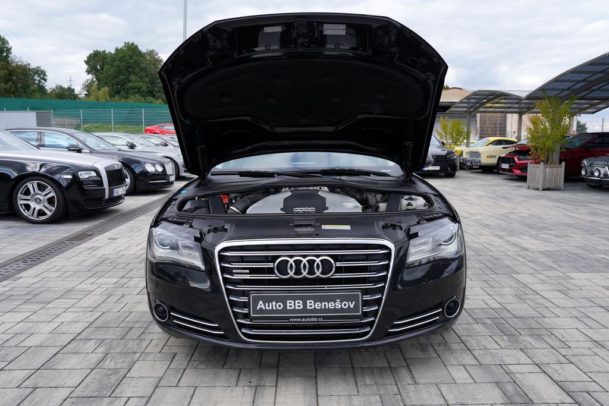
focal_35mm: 29
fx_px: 491
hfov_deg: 63.7
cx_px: 304
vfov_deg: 45.0
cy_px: 203
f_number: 6.3
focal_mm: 29
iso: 100
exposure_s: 1/160
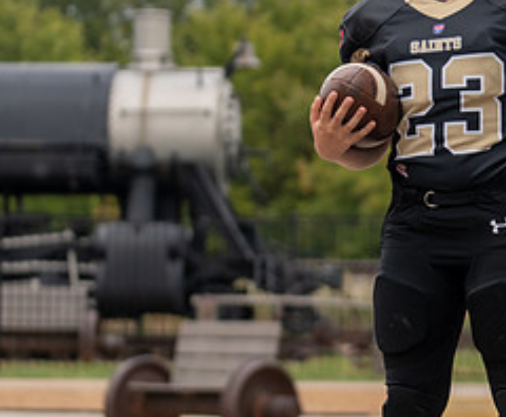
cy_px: 177
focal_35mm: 200
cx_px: 521
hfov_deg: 9.5
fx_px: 3032
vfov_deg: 7.9
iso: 100
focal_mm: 70
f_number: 2.8
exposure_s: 1/400
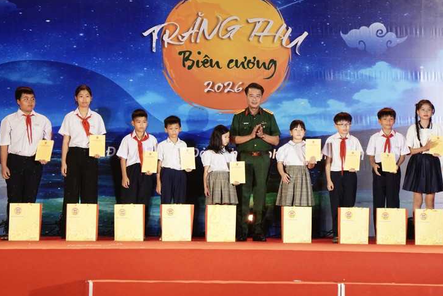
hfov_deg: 24.3
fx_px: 1028
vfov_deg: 16.4
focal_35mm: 84
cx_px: 222
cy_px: 148
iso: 1250
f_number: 2.8
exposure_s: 1/160
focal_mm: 55
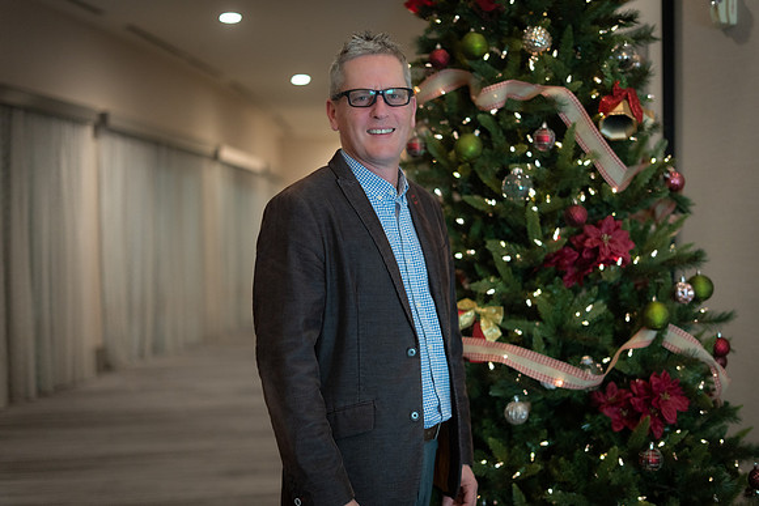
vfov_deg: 26.6
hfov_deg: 39.0
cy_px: 253
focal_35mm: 51
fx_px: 1071
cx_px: 380
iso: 1250
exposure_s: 1/320
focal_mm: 50
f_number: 1.8
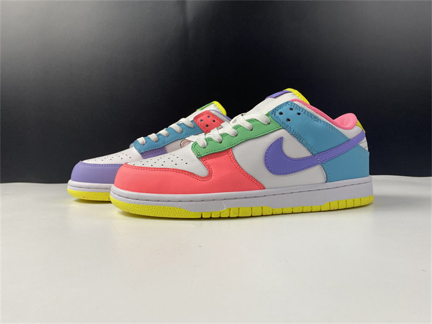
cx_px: 216
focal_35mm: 26
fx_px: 324
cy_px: 162
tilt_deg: -2.5
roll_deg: +2.0
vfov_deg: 53.1
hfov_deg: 67.3
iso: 64
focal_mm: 4.25
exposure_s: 1/100
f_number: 1.8
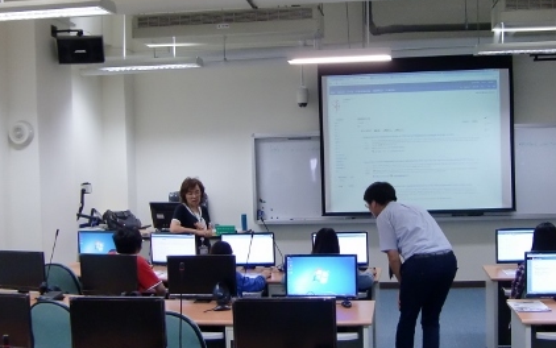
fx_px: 682
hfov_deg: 44.2
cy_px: 196
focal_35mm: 45
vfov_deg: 28.6
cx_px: 319
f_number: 2.6
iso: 250
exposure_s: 1/60
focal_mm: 4.9
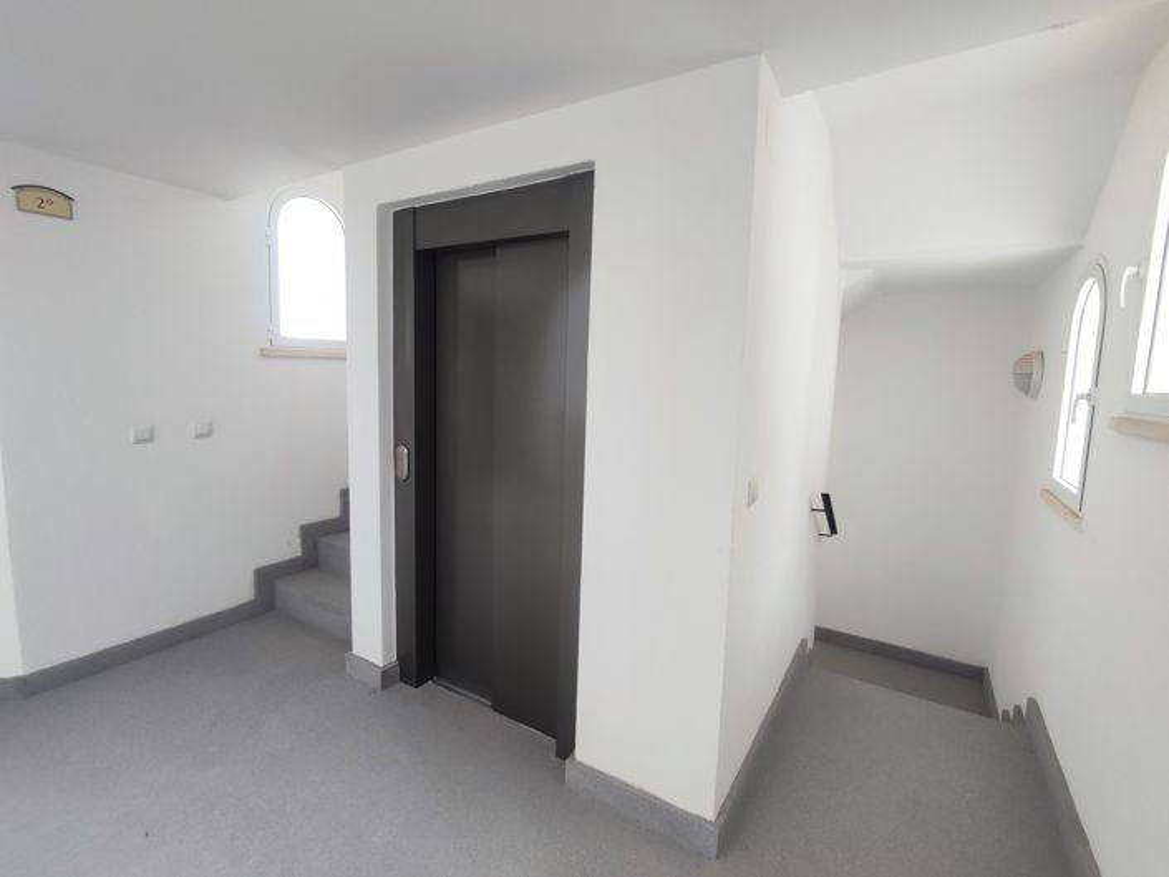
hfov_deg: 94.5
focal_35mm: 16
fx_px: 540
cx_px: 584
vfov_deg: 78.1
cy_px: 438
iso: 137
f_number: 2.2
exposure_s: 1/100
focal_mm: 1.65
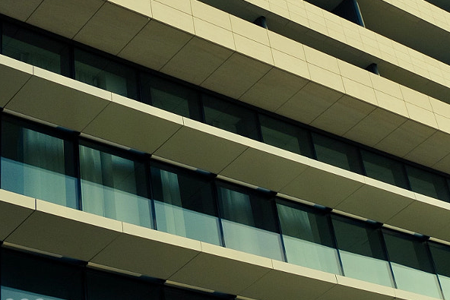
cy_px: -39
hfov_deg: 27.7
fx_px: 913
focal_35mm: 73
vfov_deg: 17.9
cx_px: 257
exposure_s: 1/1700
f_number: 4
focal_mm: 18
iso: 400
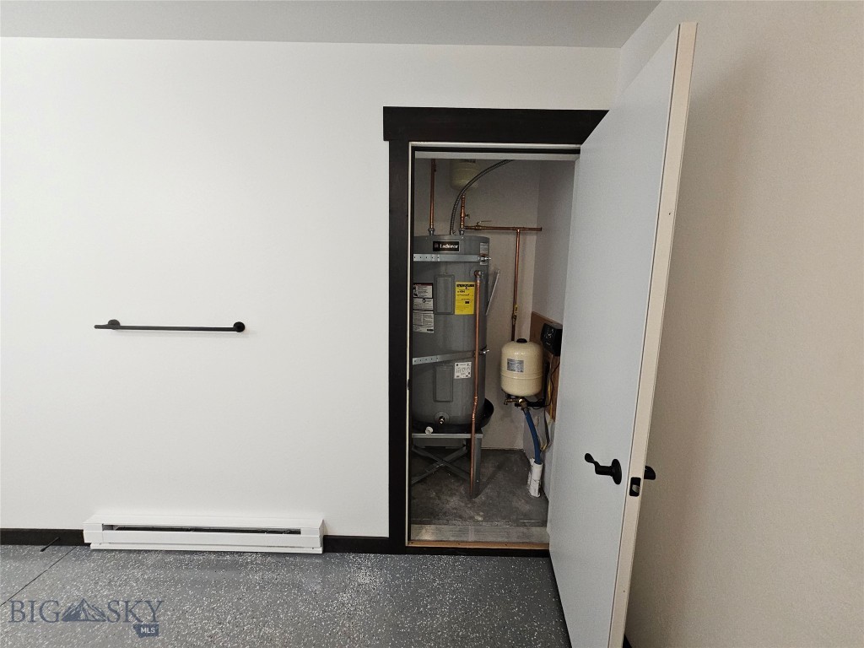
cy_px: 324
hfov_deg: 106.2
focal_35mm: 13
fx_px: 324
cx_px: 432
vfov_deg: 89.9
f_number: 2.2
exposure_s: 1/60
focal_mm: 2.2
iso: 200
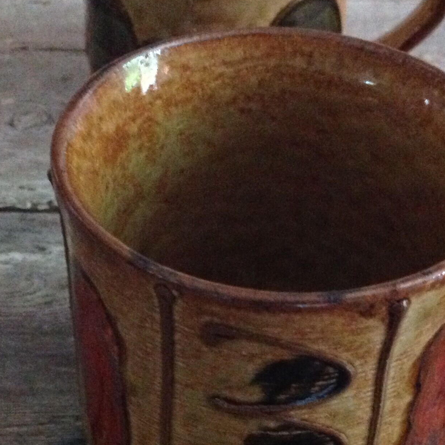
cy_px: 316
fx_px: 945
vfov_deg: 26.3
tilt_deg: -47.0
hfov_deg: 26.4
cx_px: 269
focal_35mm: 65
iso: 800
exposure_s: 1/15
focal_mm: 4.28
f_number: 2.4
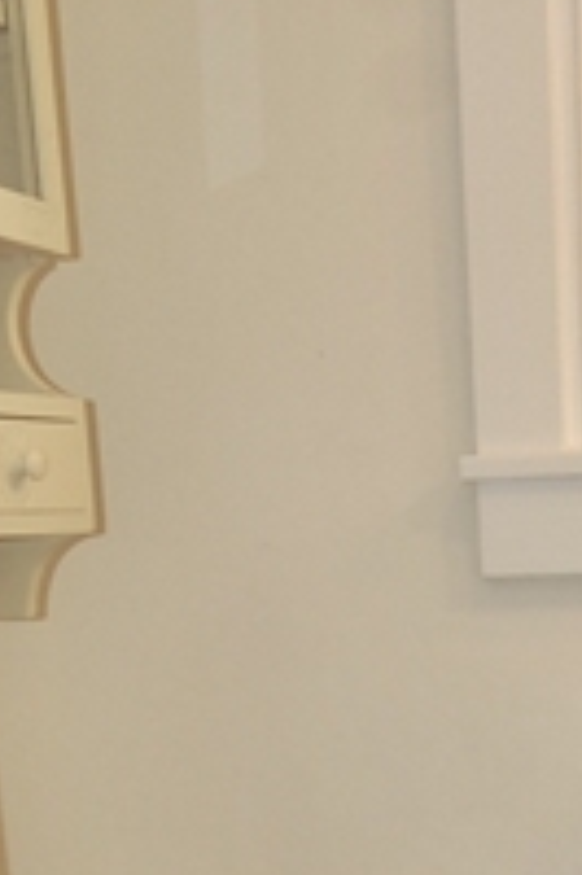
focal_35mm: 69
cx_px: 523
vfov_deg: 26.6
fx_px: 1676
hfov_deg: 19.3
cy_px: 998
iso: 400
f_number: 4
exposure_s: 1/60
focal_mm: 12
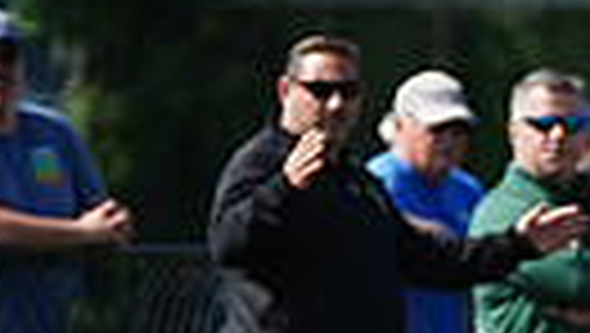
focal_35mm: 865
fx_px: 13546
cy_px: 448
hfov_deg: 2.5
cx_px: 838
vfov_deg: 1.4
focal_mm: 186
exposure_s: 1/4000
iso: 400
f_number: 2.8
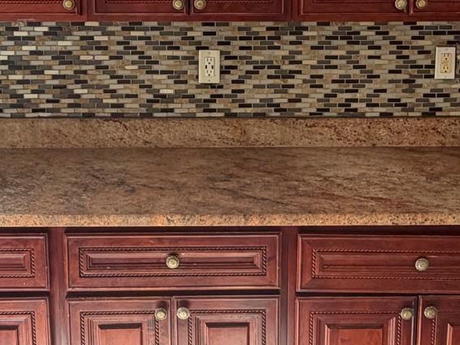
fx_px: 665
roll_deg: +0.8
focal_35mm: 50
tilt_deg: -8.5
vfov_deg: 28.3
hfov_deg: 38.2
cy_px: 56
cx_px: 222
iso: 125
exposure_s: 1/121
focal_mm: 2.22
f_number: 2.2
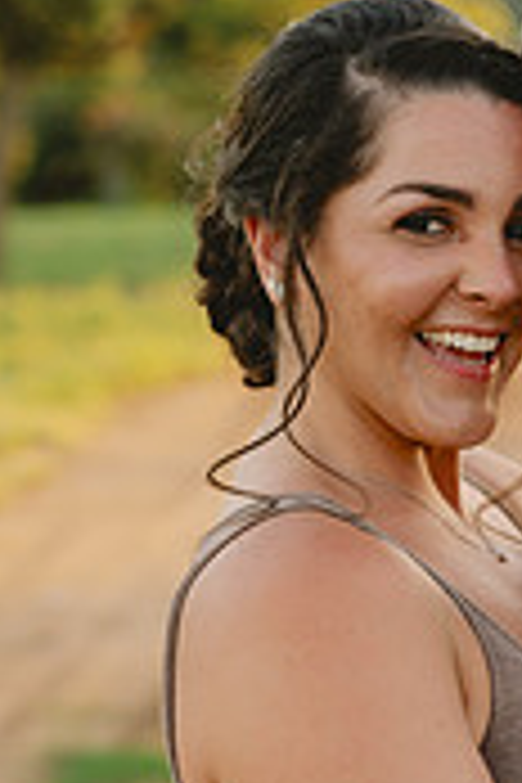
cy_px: 603
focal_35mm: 129
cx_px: 556
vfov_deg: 15.8
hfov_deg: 10.5
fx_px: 2806
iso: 80
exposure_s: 1/160
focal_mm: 50
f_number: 2.8
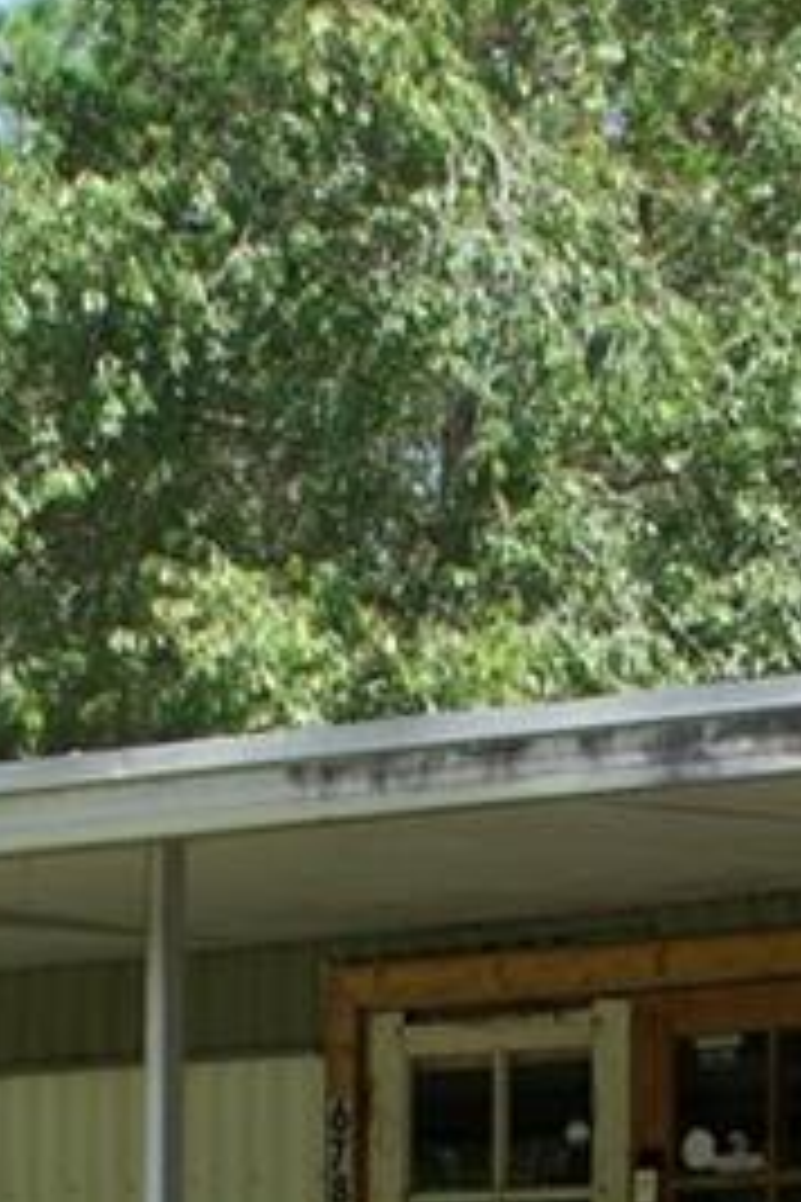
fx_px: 5406
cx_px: 518
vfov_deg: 12.3
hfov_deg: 8.5
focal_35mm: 162
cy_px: 1504
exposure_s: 1/250
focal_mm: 18
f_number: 8
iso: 180
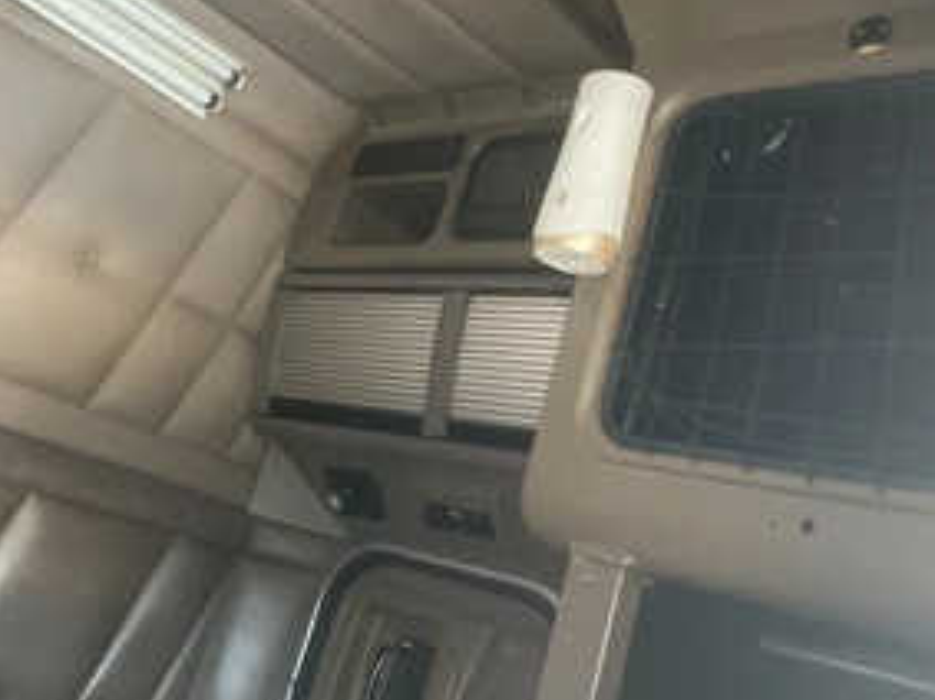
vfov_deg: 35.0
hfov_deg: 45.8
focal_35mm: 41
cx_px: 496
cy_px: 297
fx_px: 1107
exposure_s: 1/30
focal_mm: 3
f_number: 1.8
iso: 400
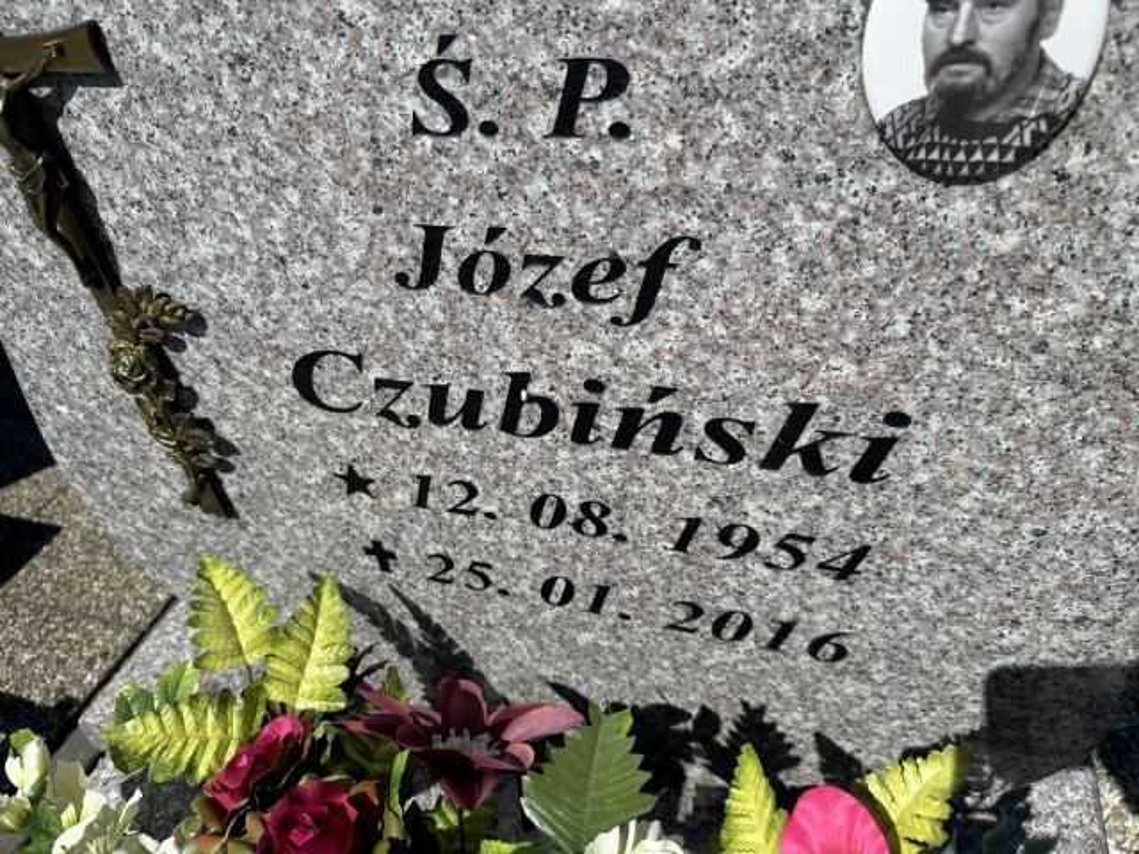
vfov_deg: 56.8
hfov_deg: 71.6
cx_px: 570
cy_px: 427
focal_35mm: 24
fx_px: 790
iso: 80
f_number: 1.78
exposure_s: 1/8929
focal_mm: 6.86
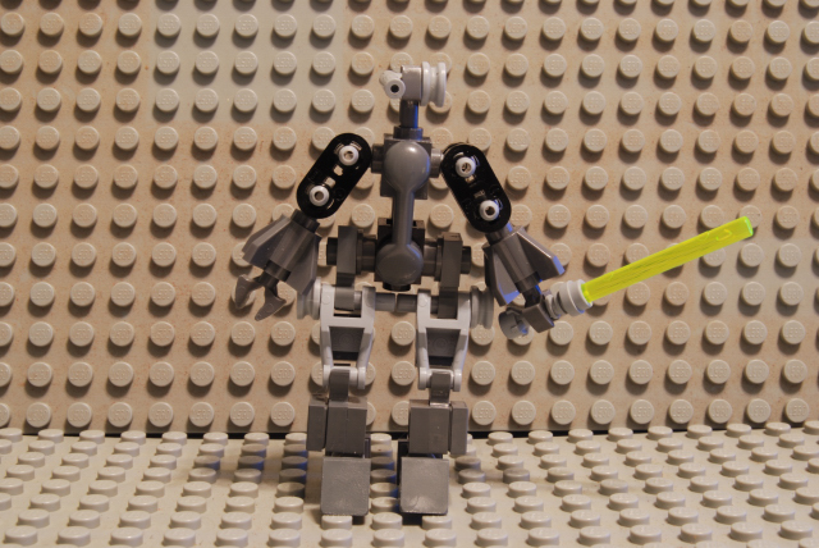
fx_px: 1298
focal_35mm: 57
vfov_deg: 23.8
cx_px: 410
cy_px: 274
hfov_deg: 35.0
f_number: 22
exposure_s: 13
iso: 100
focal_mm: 38
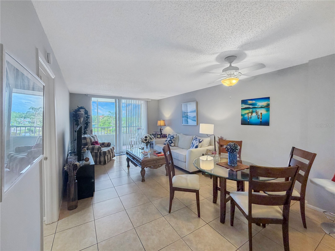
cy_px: 126
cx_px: 168
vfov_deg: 85.7
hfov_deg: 102.1
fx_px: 135
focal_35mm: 14
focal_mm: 2.22
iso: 200
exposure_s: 1/60
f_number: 2.2
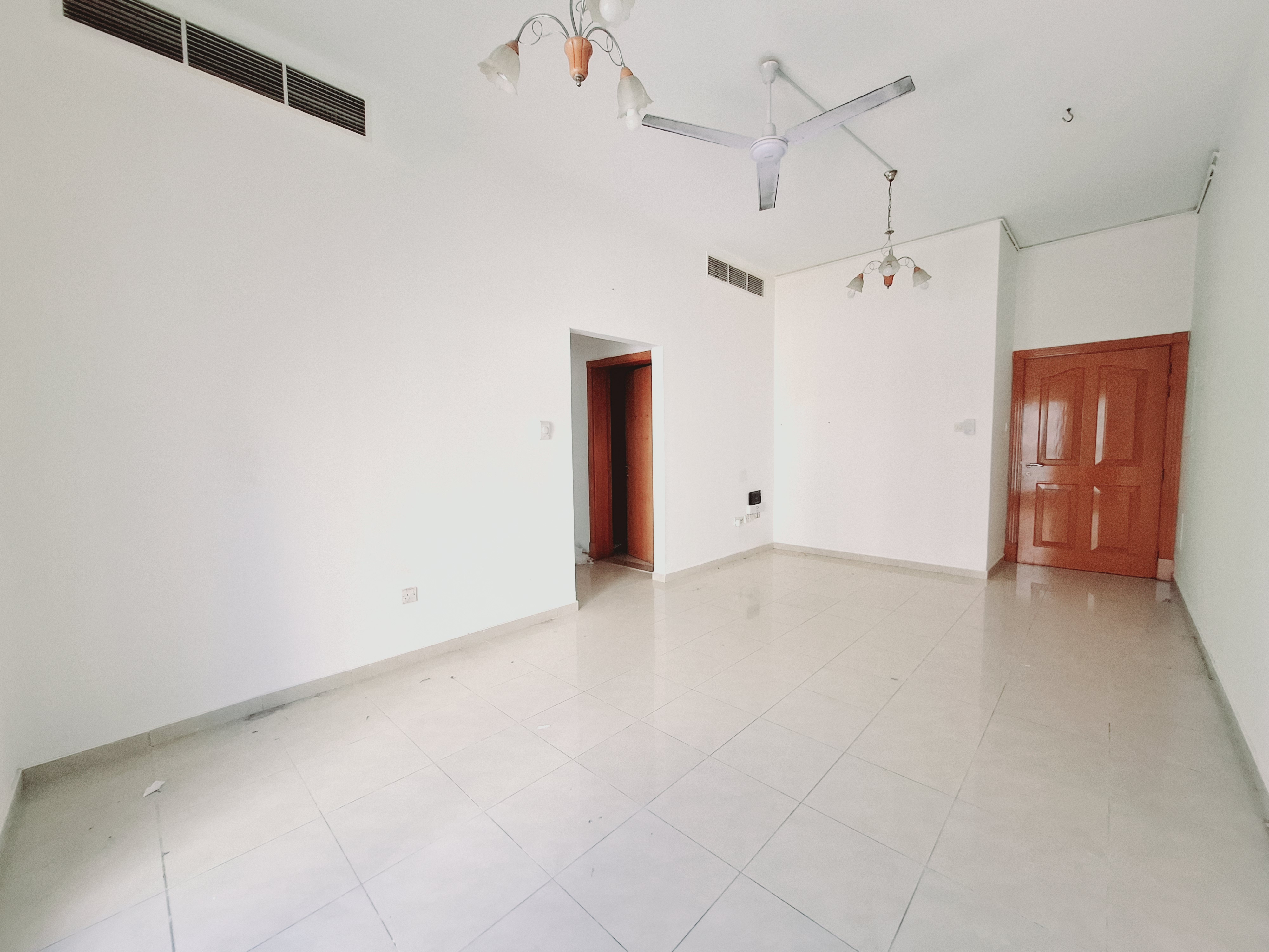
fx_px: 477
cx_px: 634
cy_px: 476
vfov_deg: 89.9
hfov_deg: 106.2
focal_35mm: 13
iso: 200
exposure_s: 1/33
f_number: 2.2
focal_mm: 1.74
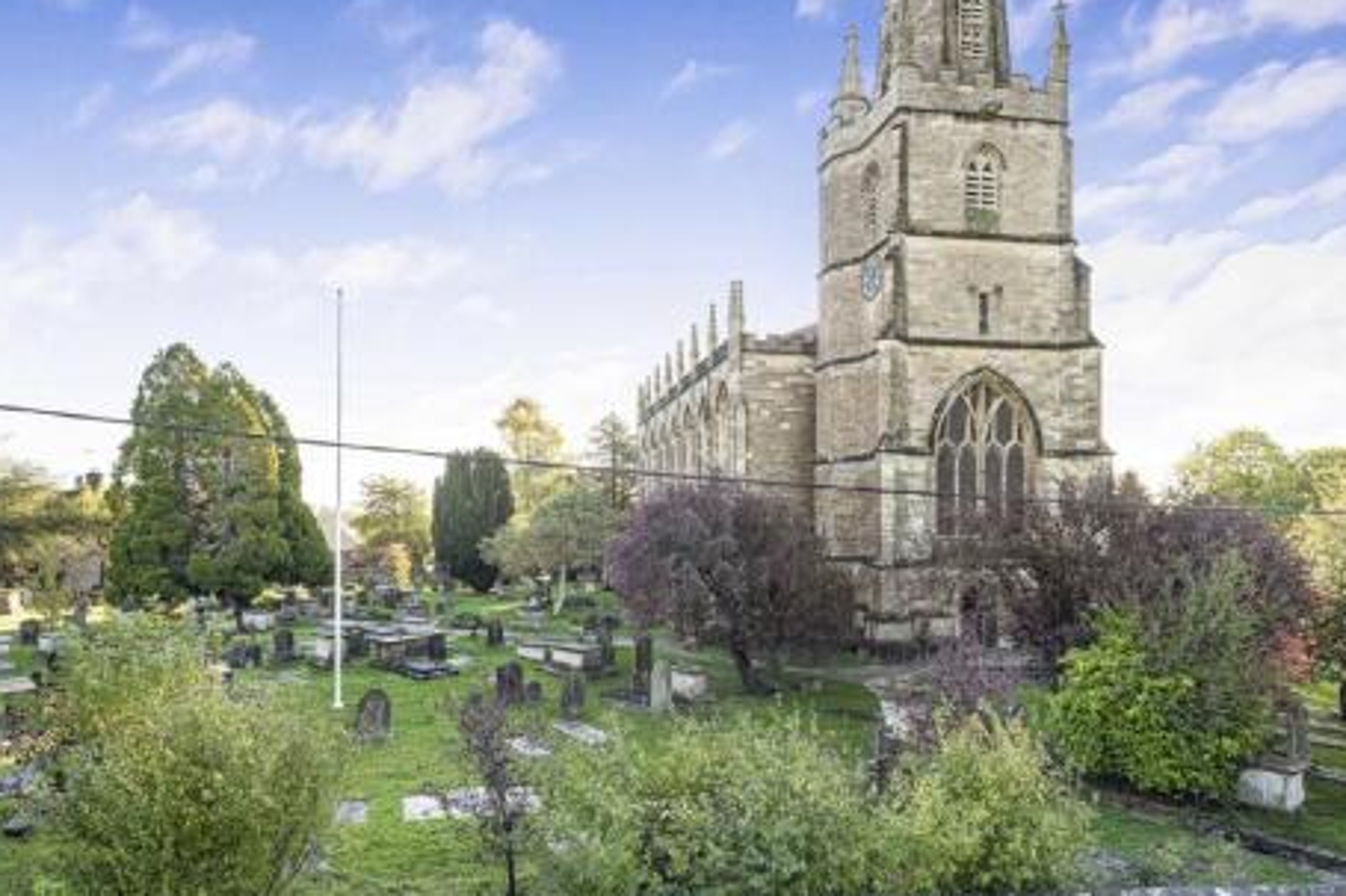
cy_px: 442
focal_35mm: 23
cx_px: 689
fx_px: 860
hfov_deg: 76.1
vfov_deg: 55.1
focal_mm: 22
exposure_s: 1/60
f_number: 9
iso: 400
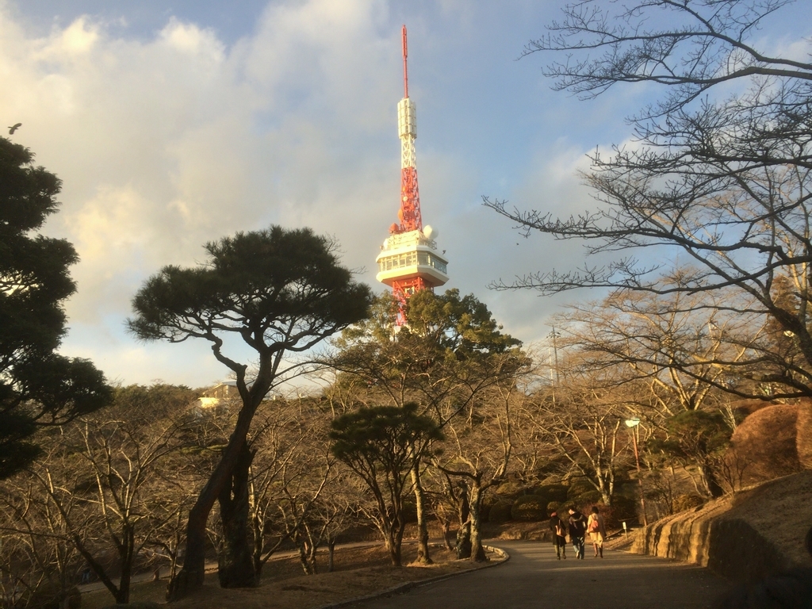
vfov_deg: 48.2
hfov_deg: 61.7
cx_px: 406
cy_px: 304
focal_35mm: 29
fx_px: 680
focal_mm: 4.15
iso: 32
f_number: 2.2
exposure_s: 1/334
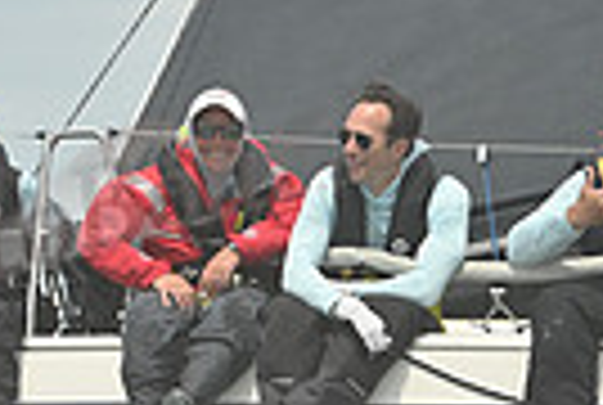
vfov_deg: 4.6
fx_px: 5070
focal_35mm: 302
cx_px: 662
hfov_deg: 6.8
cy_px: 385
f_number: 9
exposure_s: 1/1250
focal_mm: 70
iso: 320
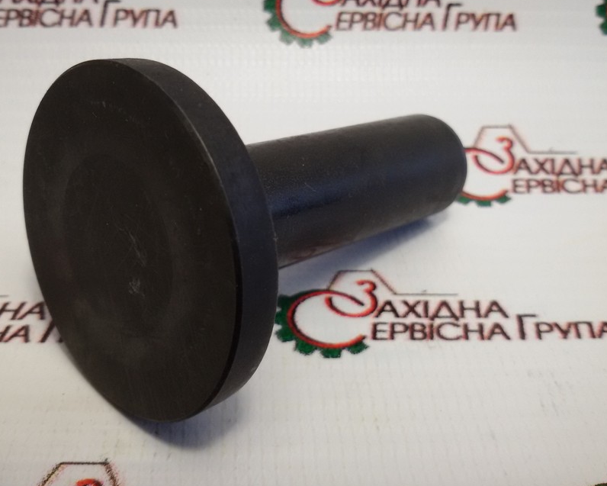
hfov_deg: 47.9
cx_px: 278
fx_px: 683
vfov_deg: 39.1
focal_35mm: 38
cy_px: 214
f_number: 2.4
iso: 80
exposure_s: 1/100
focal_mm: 2.93
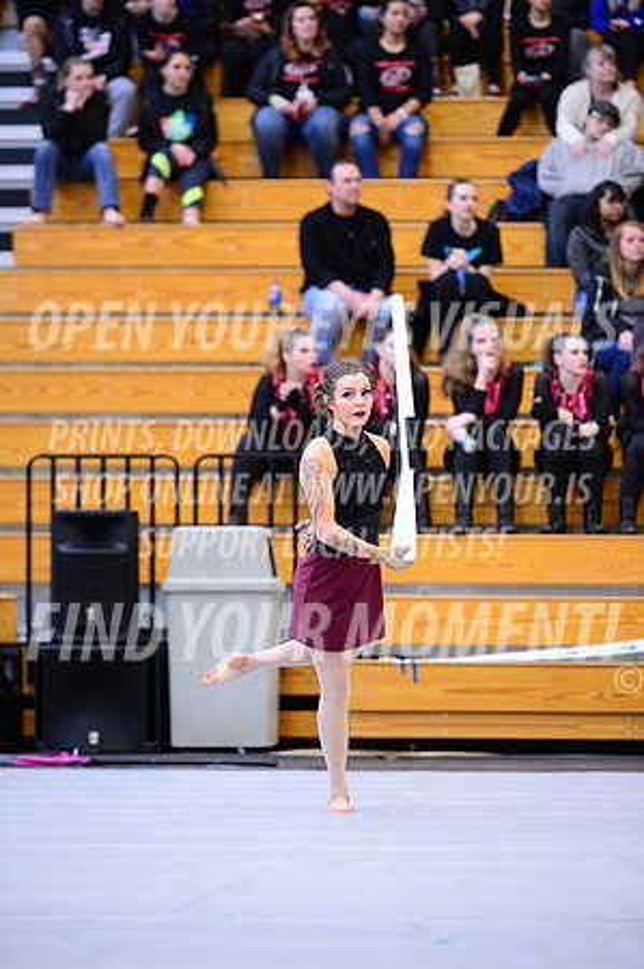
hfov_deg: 7.8
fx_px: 4706
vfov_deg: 11.8
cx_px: 322
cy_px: 484
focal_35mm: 175
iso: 6400
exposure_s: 1/320
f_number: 2.8
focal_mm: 175
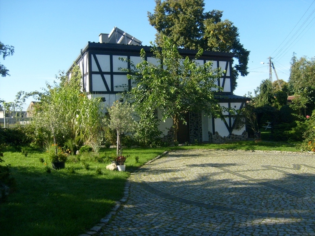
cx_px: 158
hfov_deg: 52.6
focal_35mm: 35
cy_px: 118
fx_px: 318
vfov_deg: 40.7
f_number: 7.1
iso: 80
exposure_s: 1/180
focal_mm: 5.8
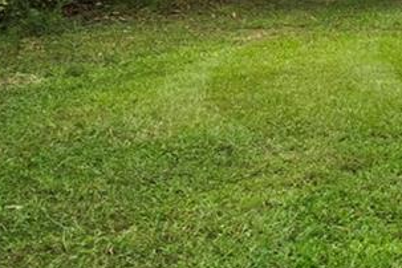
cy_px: -115
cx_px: 1175
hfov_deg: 11.9
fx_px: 983
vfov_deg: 14.6
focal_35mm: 88
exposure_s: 1/40
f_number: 11
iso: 100
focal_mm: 13
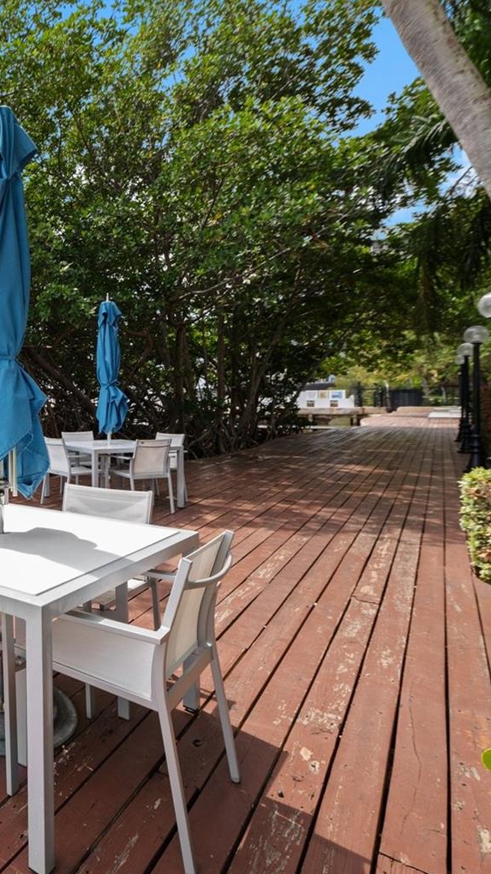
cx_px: -105
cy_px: 422
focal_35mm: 23
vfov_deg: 78.7
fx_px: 532
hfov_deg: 37.1
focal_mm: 14
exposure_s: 1/125
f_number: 8
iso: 200
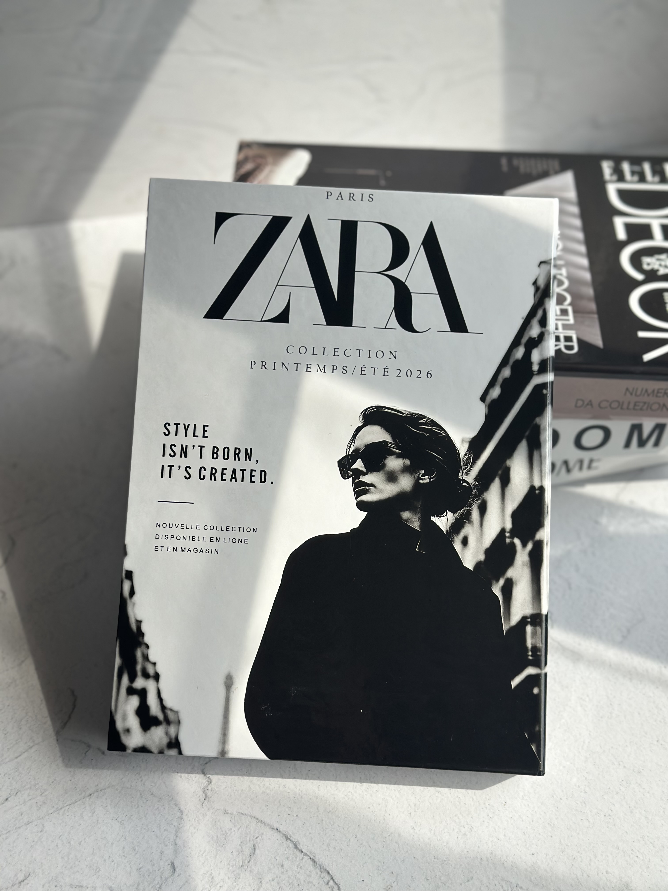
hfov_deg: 30.3
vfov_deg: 39.7
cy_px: 446
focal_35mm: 48
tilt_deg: -45.6
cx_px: 334
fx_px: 1235
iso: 80
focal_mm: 6.86
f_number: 1.78
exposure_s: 1/2252
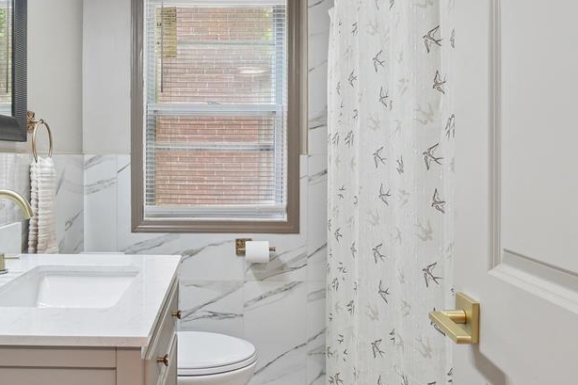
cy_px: 161
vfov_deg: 43.4
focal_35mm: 30
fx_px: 482
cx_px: 216
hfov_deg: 61.1
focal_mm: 12
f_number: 8
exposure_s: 1/30
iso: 400
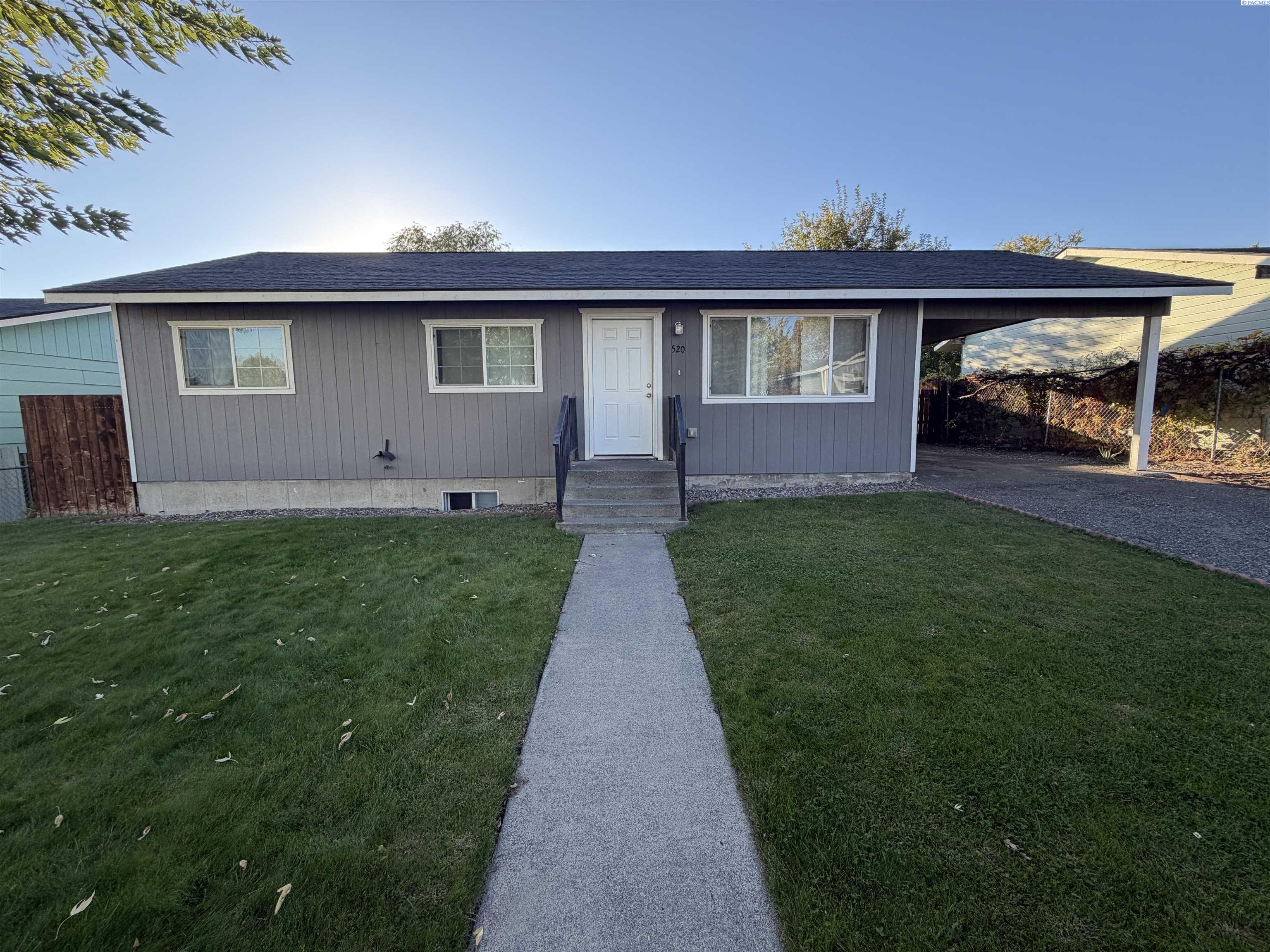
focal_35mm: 14
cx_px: 635
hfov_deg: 102.1
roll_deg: +0.4
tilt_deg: -6.9
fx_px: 514
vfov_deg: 85.7
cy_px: 476
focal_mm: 2.22
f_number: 2.2
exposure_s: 1/486
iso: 64
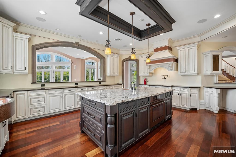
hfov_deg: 104.3
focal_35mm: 14
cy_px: 78
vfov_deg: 81.2
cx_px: 118
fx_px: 92
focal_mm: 14
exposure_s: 1/20
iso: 500
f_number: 8
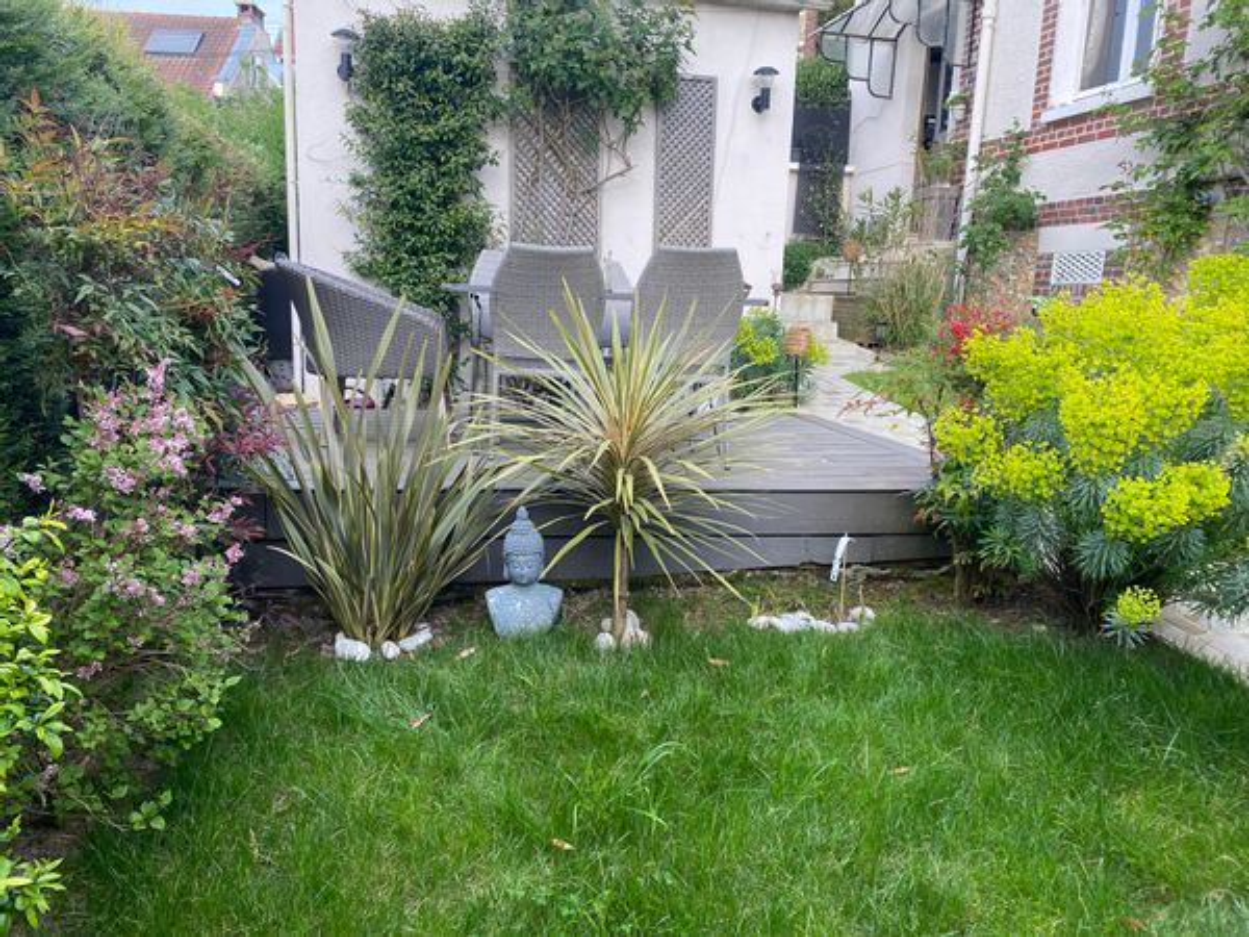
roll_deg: -1.8
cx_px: 624
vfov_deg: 53.1
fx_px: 938
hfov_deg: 67.3
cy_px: 468
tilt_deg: -10.6
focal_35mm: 26
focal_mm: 4.25
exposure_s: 1/204
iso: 32
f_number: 1.8
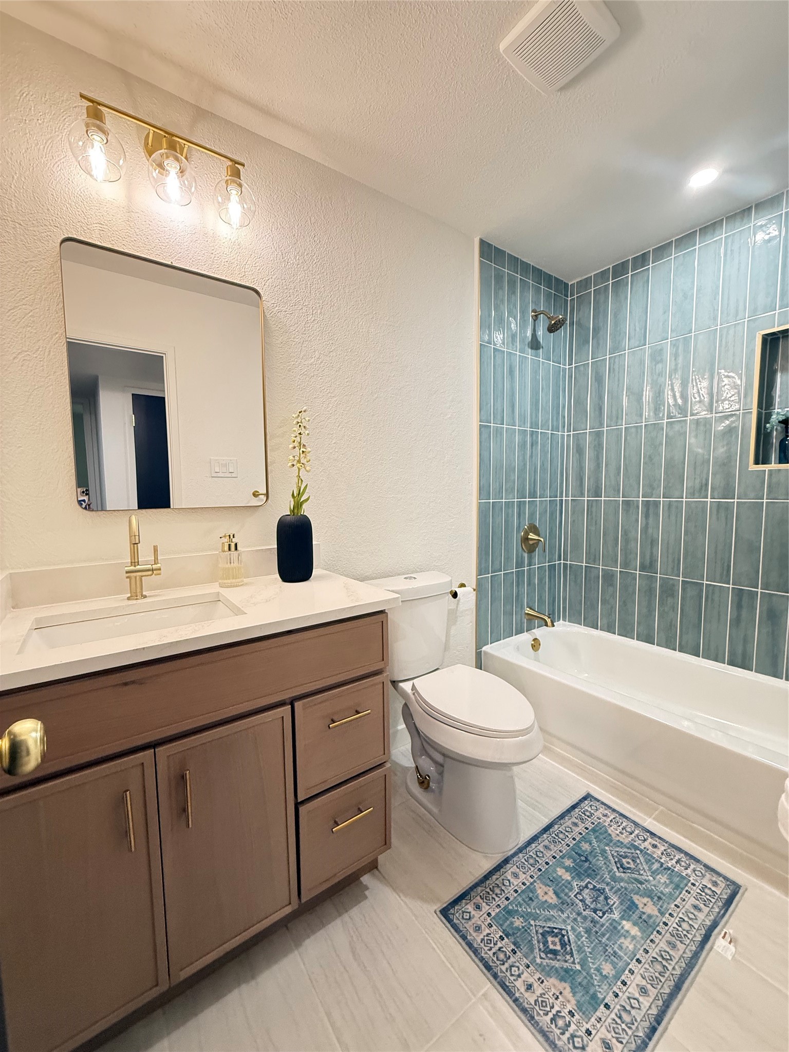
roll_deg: +0.7
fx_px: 425
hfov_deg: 85.7
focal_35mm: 14
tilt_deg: -4.3
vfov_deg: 102.1
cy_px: 526
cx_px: 394
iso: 500
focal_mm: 2.22
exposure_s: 1/60
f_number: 2.2
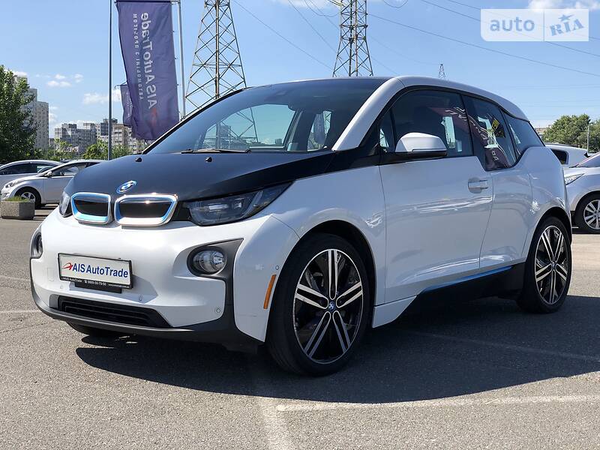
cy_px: 225
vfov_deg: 28.0
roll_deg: -0.8
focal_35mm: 52
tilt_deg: -4.0
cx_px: 300
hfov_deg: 36.8
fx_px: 901
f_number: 2.4
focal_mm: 6
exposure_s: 1/906
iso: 16
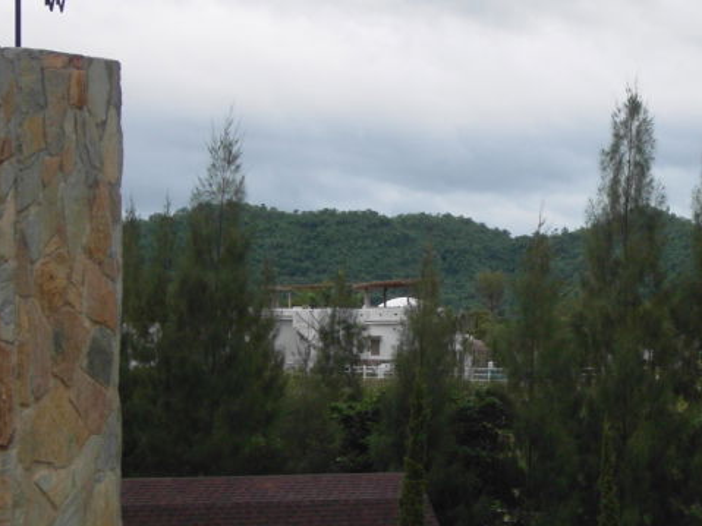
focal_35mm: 139
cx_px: 479
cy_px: 305
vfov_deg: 10.7
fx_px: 2818
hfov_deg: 14.2
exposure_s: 1/400
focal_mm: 13.9
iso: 80
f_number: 4.5
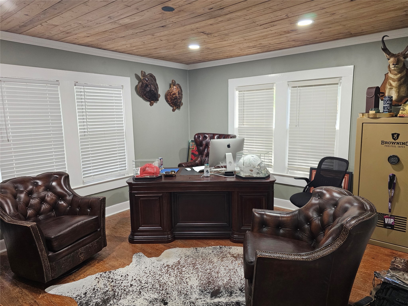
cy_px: 153
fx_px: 271
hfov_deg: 73.9
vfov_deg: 58.9
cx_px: 204
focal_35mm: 23
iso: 500
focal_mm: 6.3
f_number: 1.7
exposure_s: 1/120
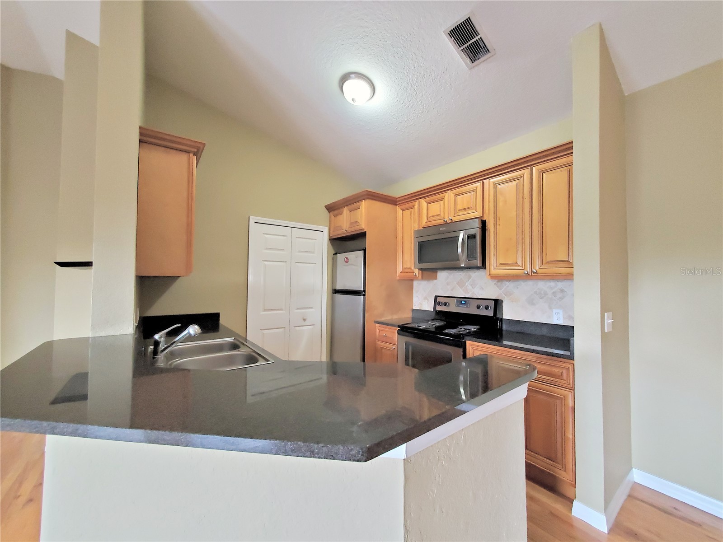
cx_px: 362
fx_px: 272
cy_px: 271
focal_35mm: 13
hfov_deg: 106.2
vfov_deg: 89.9
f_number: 2.2
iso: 500
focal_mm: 1.8
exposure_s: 1/39
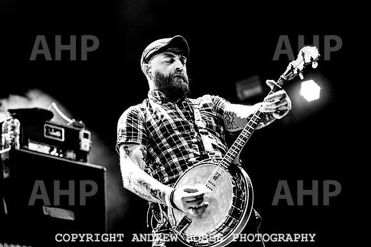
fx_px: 1141
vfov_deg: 12.3
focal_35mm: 111
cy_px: 113
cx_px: 201
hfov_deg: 18.5
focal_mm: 102
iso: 1000
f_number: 3.2
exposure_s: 1/50
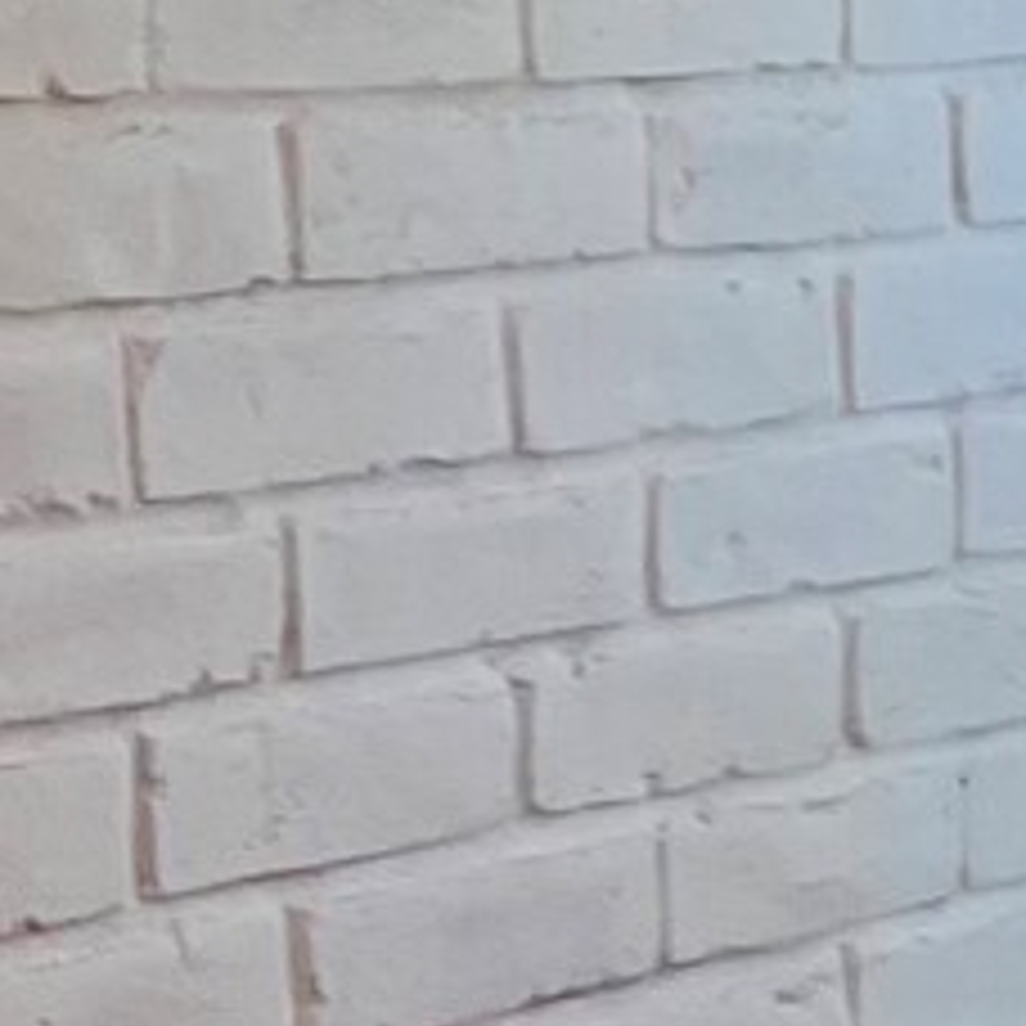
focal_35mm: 206
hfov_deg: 6.4
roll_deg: +0.1
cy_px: 130
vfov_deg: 8.5
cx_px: 4527
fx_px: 6908
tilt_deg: +0.6
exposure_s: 1/120
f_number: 1.5
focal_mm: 5.7
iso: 125
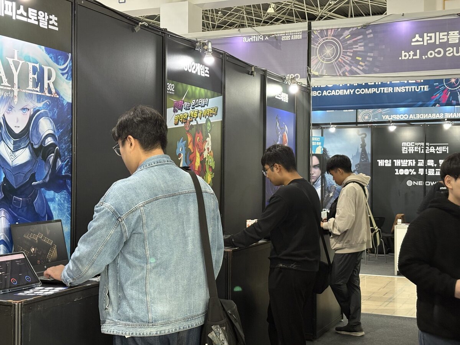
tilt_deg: +0.8
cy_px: 172
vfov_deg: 28.0
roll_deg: -0.3
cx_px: 230
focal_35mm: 52
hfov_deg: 36.8
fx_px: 691
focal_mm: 5.96
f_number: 1.6
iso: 160
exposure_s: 1/40
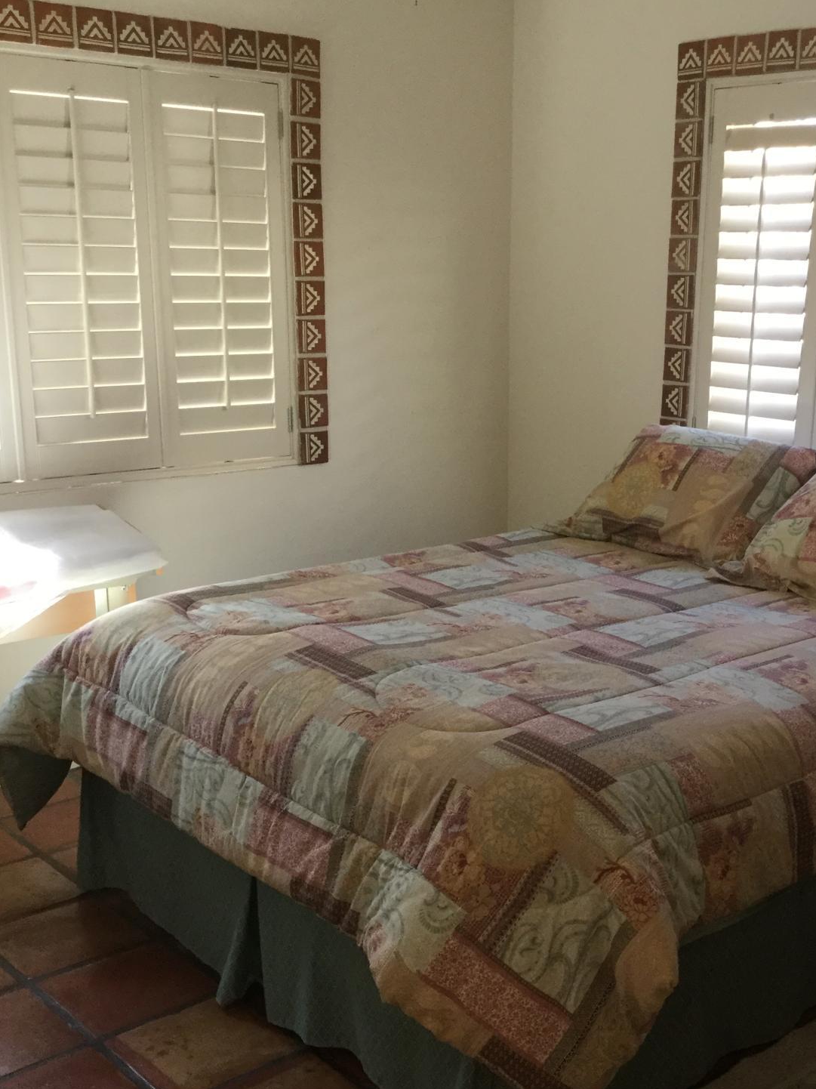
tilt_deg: -16.8
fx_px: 1352
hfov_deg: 33.3
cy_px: 633
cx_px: 541
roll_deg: -2.2
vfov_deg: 43.7
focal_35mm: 43
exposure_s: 1/30
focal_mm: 3.3
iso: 80
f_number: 2.4
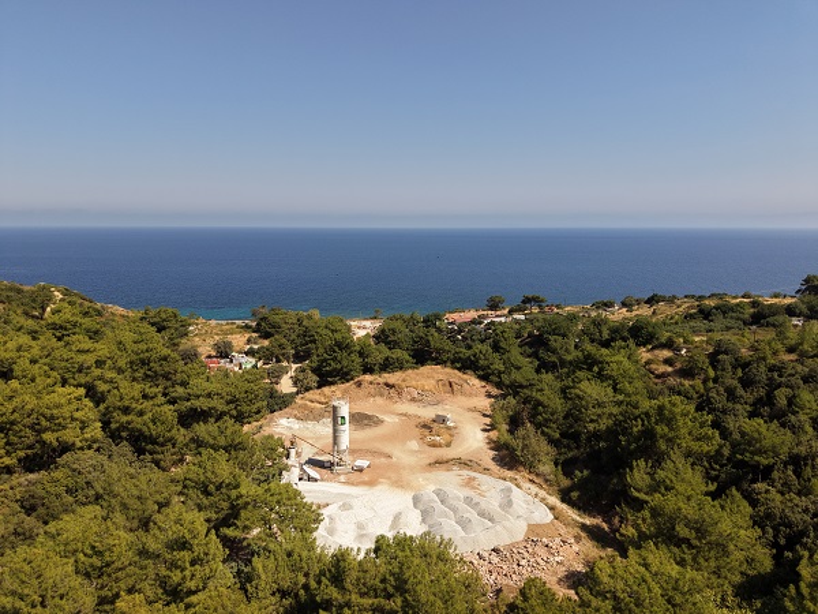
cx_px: 409
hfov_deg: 71.6
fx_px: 567
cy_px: 307
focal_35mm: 24
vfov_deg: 56.8
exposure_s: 1/180
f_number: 1.8
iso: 150
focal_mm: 8.67
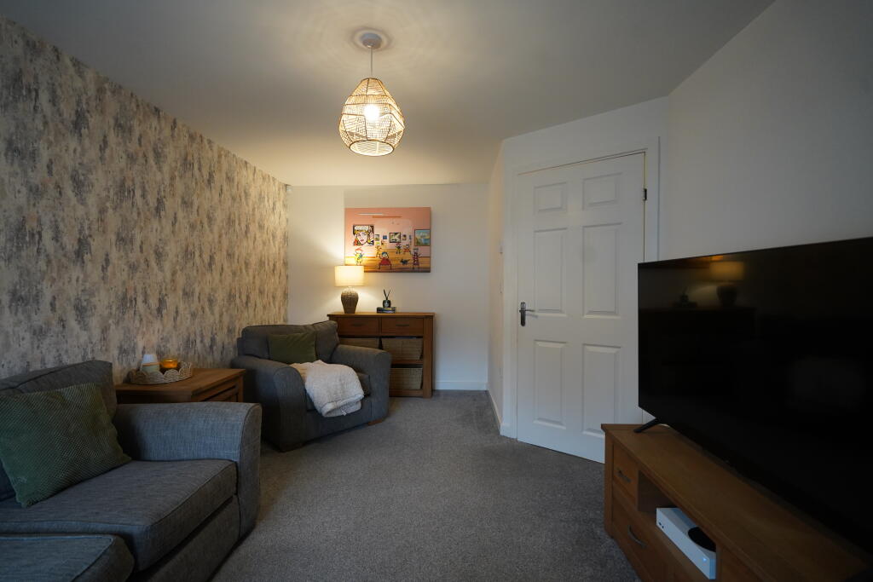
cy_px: 291
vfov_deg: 73.8
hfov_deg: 96.7
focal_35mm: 16
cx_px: 436
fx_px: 388
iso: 3200
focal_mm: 16
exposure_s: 1/160
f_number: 4
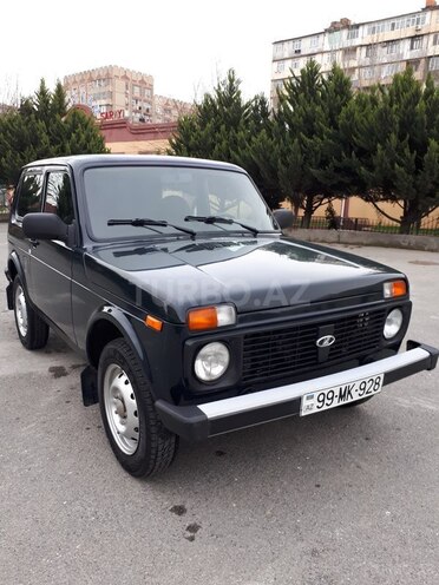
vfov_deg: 65.3
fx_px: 457
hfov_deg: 51.4
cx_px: 220
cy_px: 292
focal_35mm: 27
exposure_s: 1/33
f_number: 1.9
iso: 50
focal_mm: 3.6
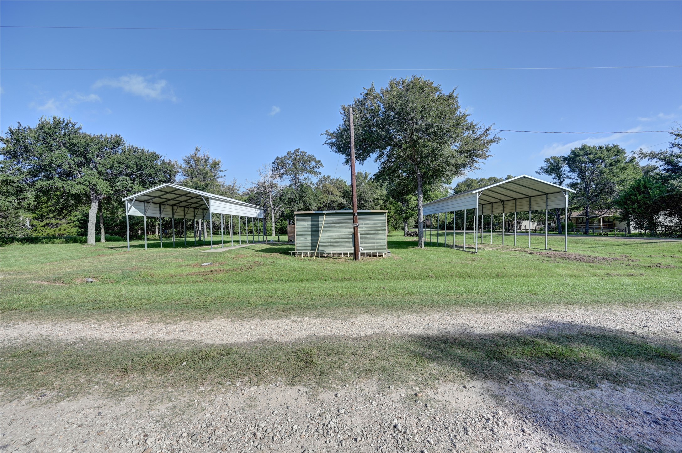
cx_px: 341
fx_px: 265
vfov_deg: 81.1
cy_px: 226
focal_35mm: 14
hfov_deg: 104.3
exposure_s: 1/125
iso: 100
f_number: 6.3
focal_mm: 14
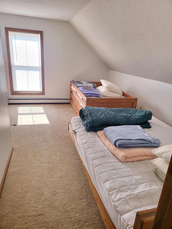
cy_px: 114
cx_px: 86
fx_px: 159
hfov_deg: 56.8
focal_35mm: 24
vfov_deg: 71.6
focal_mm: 5
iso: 125
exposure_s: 1/120
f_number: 1.8
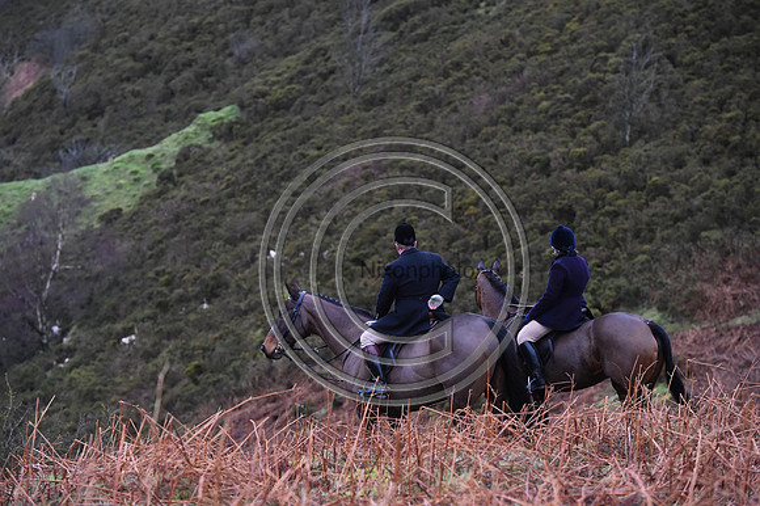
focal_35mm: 175
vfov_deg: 7.8
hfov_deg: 11.8
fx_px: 3692
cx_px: 380
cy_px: 253
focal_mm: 175
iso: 3200
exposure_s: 1/800
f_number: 6.3
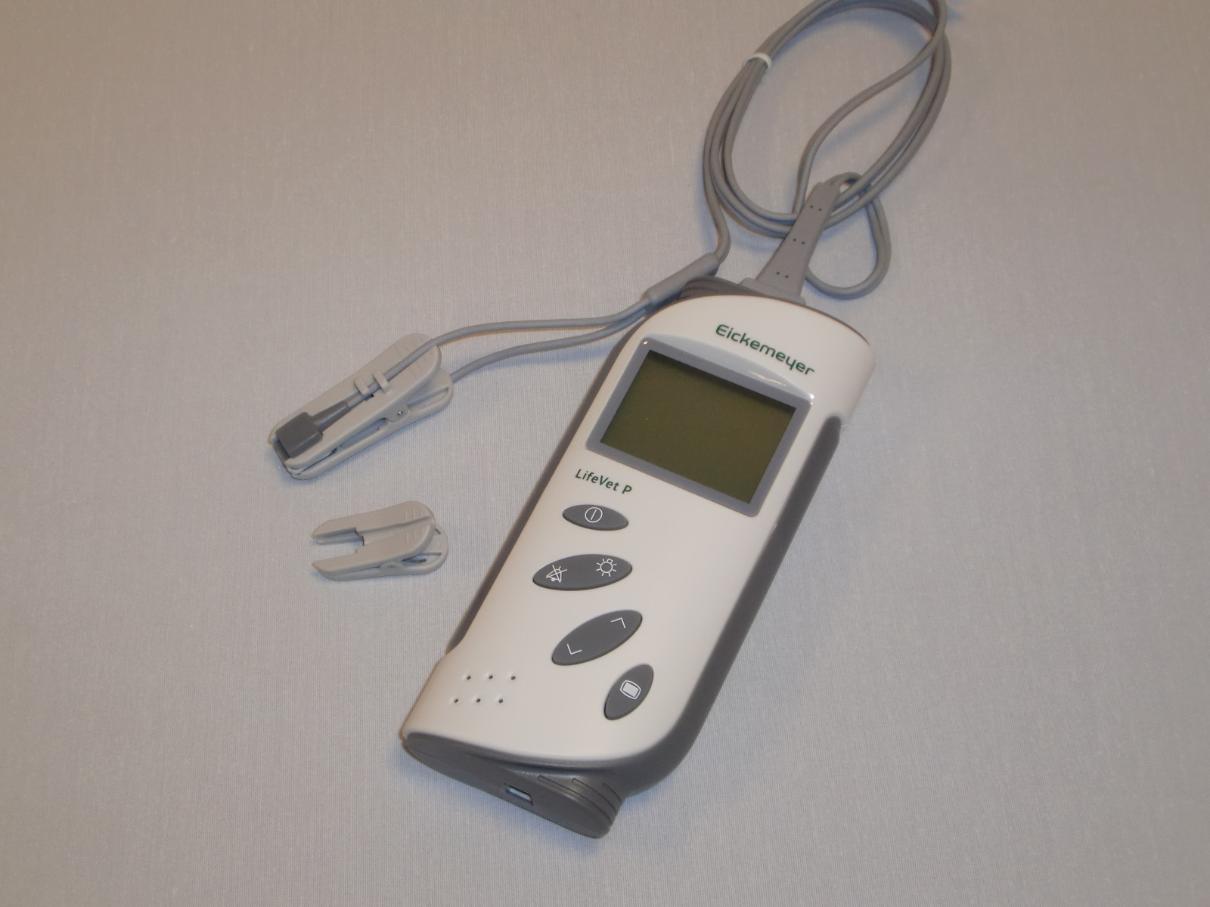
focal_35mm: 56
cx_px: 605
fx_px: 1957
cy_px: 454
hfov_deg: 34.3
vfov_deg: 26.1
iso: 160
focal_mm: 9.3
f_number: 3.7
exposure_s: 1/60
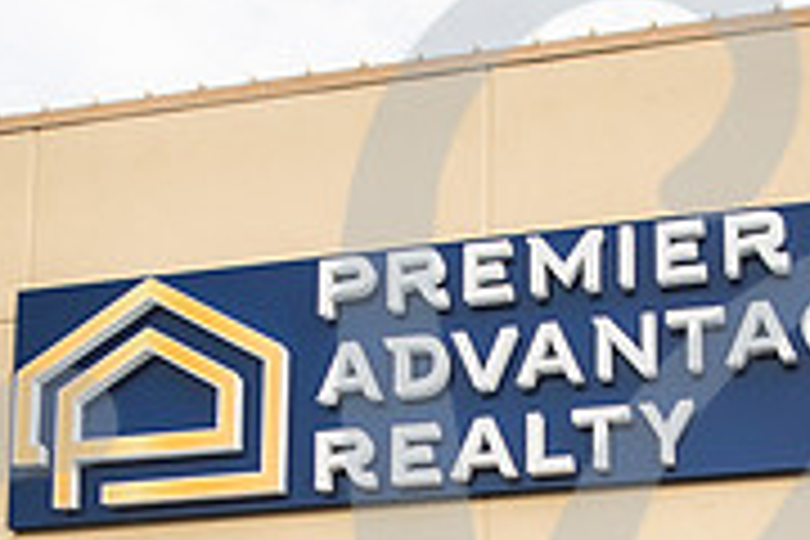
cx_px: 498
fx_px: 1755
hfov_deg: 25.9
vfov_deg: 16.2
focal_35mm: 78
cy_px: 767
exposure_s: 1/800
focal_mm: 24
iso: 100
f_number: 2.8
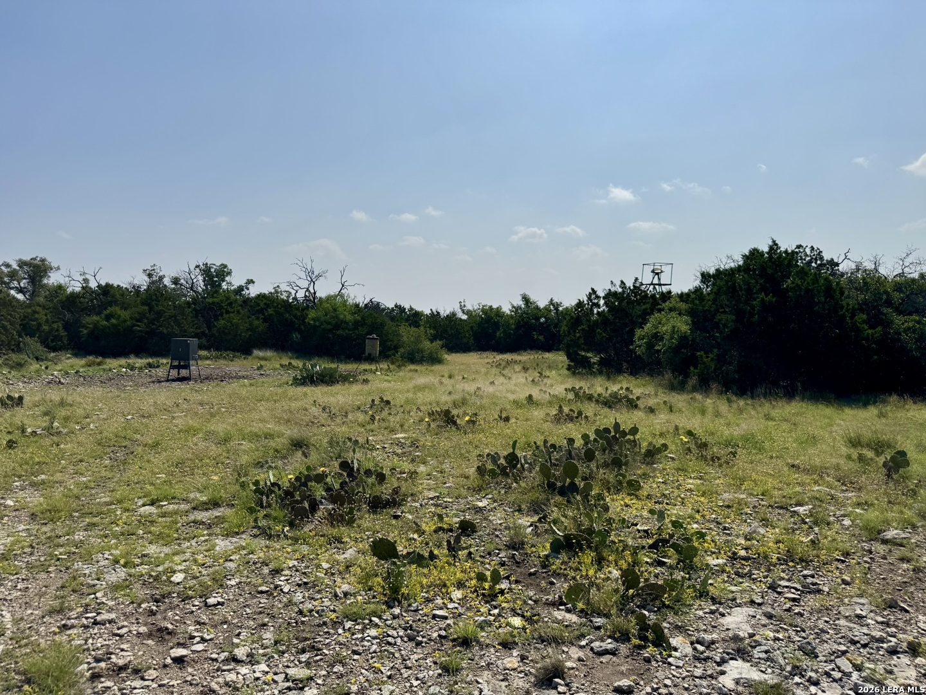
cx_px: 463
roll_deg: +0.0
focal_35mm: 24
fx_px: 642
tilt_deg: -3.9
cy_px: 348
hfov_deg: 71.6
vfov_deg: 56.8
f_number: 1.78
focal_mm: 6.76
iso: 64
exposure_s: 1/12346
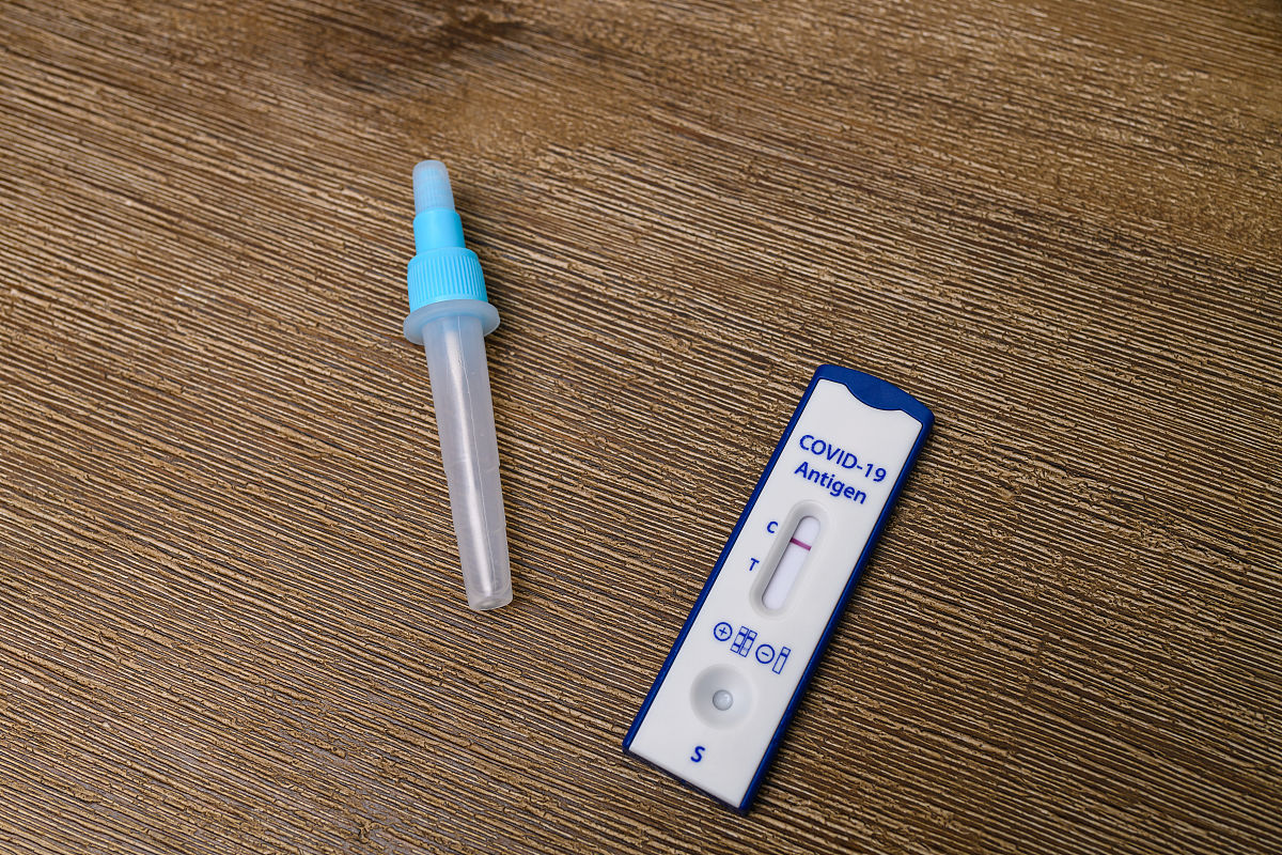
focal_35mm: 35
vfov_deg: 37.9
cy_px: 428
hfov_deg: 54.4
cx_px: 641
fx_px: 1246
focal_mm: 35
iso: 100
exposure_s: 1/200
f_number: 8
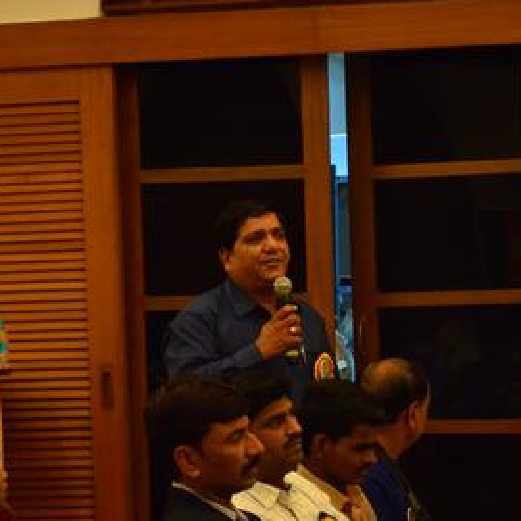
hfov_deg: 11.3
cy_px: 303
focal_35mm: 155
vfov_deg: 11.3
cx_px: 317
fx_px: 2638
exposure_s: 1/80
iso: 3200
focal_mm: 55
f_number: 5.6
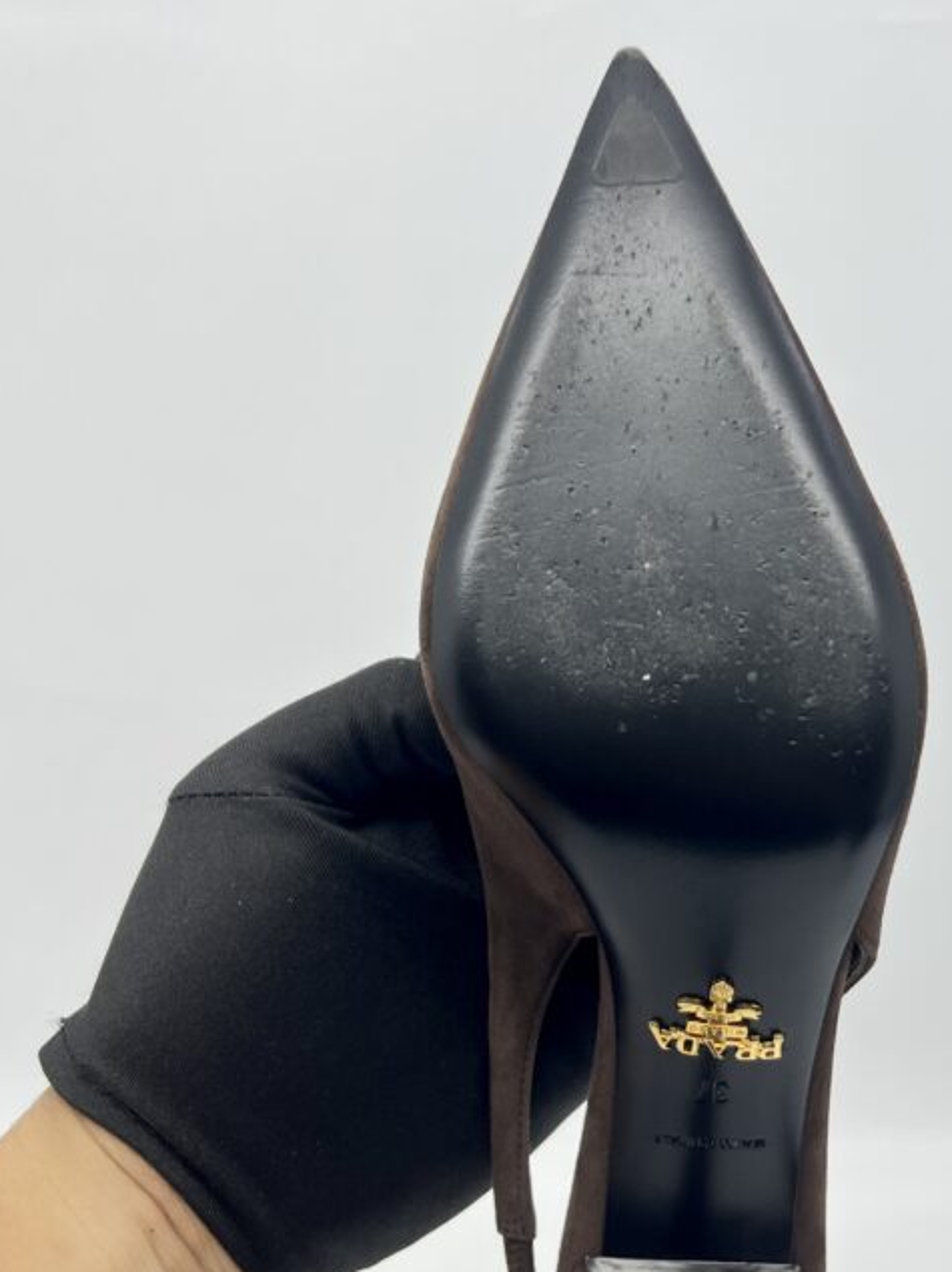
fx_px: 1541
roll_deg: -0.1
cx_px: 685
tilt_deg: -18.6
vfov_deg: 44.7
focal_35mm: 42
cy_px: 702
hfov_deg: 33.8
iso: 32
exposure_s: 1/105
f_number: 1.5
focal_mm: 5.7
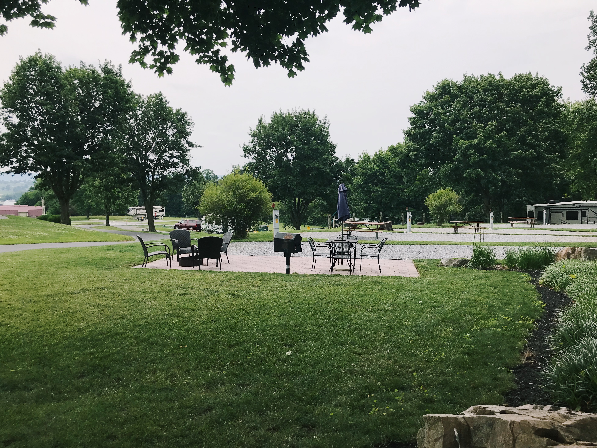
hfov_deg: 61.7
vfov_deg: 48.2
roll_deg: -1.0
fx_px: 500
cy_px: 232
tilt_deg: -5.1
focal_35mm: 29
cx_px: 303
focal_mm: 3.99
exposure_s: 1/2128
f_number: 1.8
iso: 20
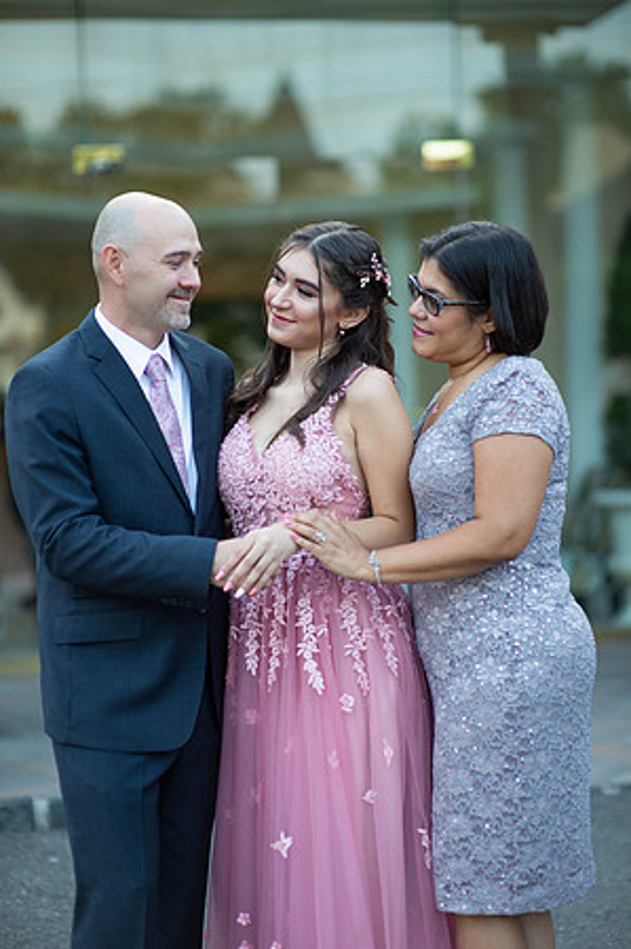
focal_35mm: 85
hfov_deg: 16.0
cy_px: 474
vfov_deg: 23.9
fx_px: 2240
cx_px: 316
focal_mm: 85
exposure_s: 1/500
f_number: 2
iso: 250
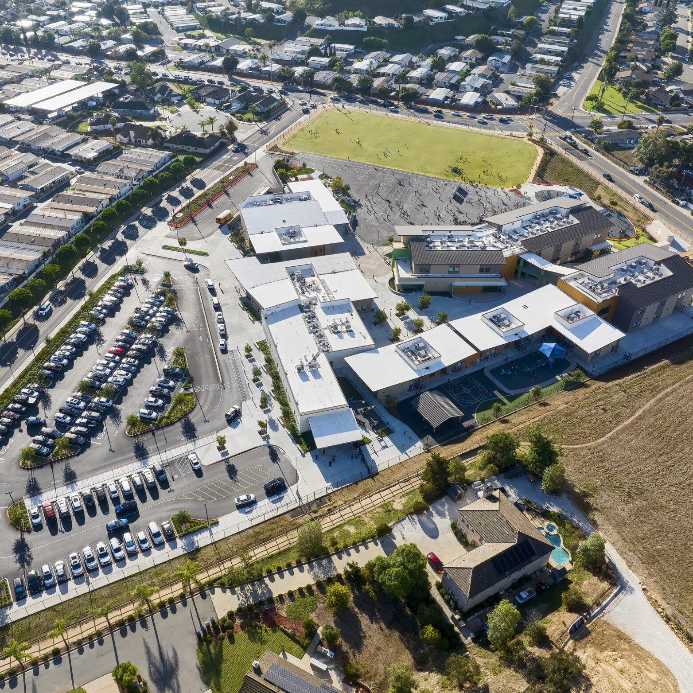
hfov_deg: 55.6
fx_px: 657
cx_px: 326
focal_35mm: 29
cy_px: 350
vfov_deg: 55.6
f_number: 8
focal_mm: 12.29
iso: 100
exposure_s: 1/120
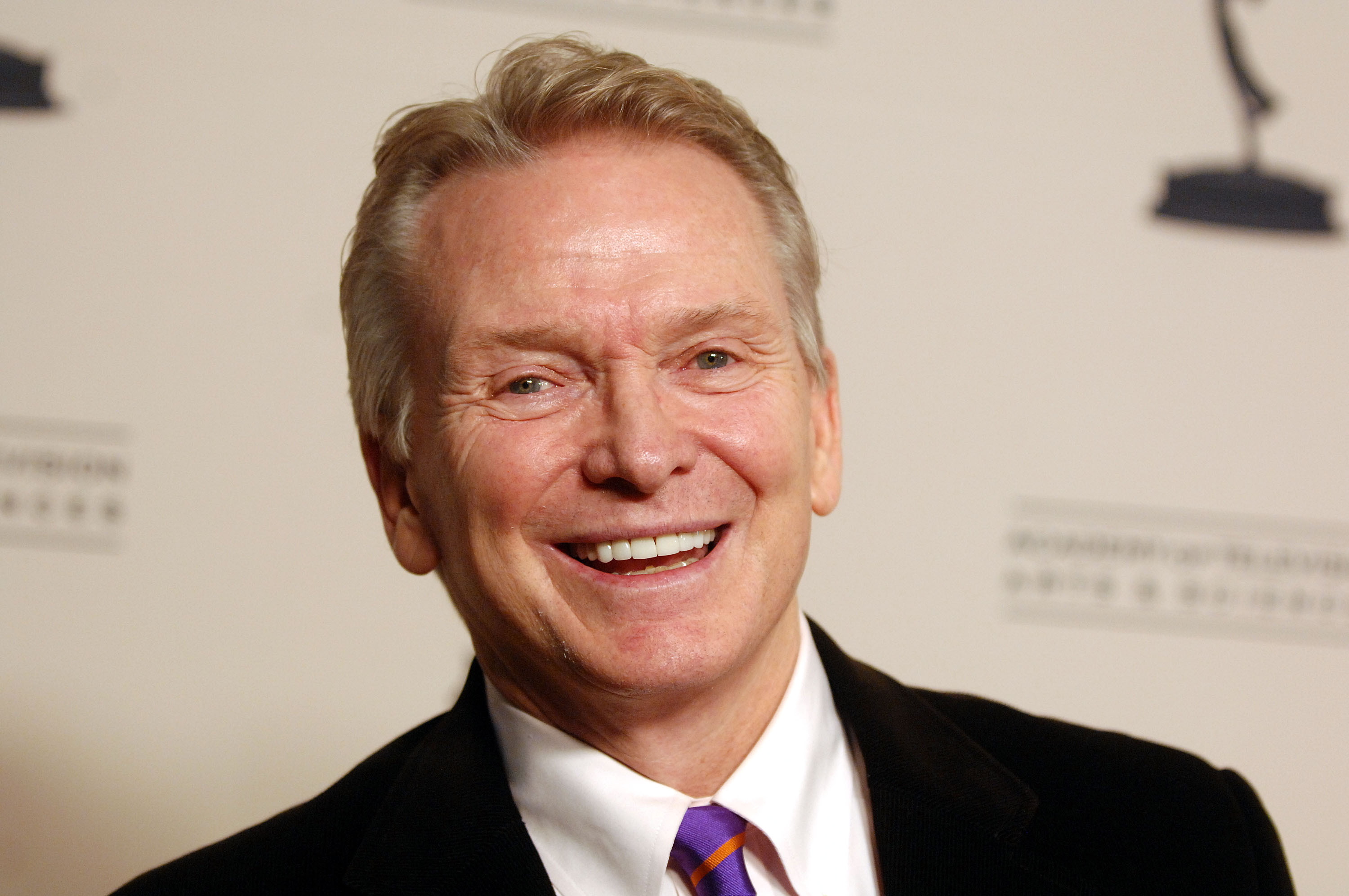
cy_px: 448
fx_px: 3930
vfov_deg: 13.0
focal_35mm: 105
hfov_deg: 19.5
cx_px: 674
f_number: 2.8
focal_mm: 70
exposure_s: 1/160
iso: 800
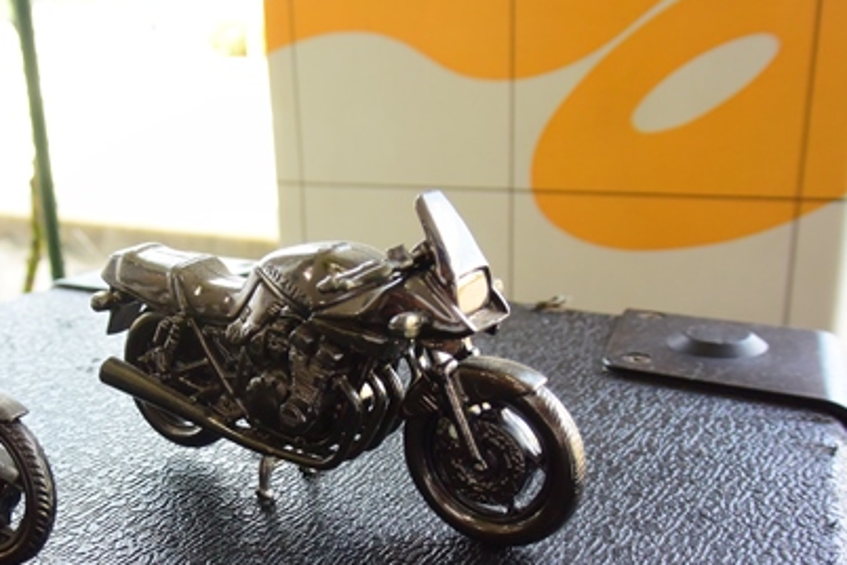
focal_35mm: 43
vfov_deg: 31.0
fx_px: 1012
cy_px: 368
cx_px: 263
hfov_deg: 44.6
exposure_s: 1/125
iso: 400
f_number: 3.5
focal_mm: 10
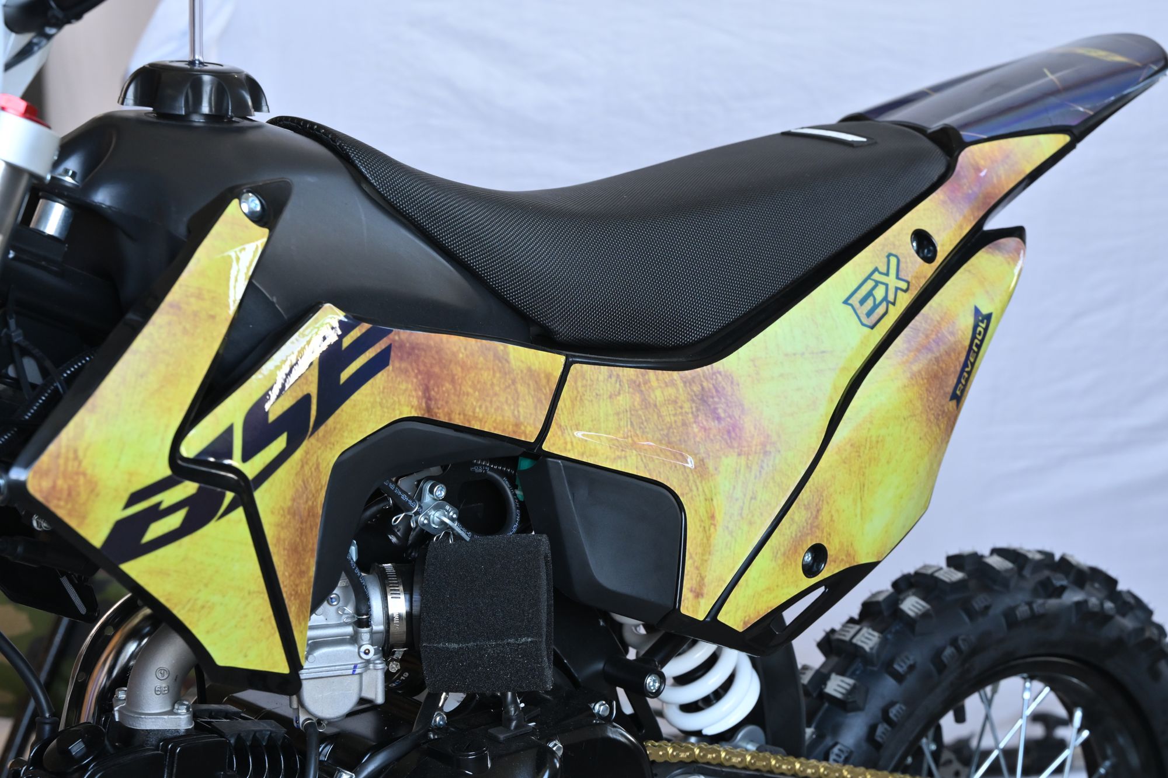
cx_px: 584
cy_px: 389
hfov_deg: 22.1
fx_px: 2984
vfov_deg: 14.9
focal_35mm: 92
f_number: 8
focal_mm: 92
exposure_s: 1/60
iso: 1400
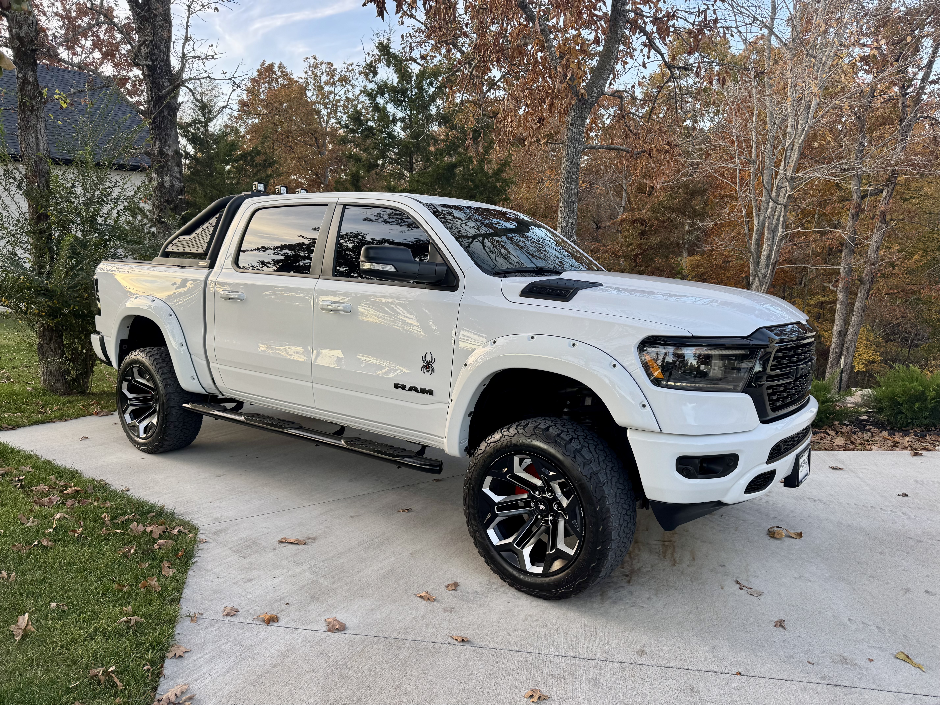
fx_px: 652
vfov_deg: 56.8
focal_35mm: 24
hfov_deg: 71.6
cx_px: 470
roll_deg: -0.1
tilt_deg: -10.5
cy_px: 352
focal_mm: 6.76
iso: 64
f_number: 1.78
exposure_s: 1/121
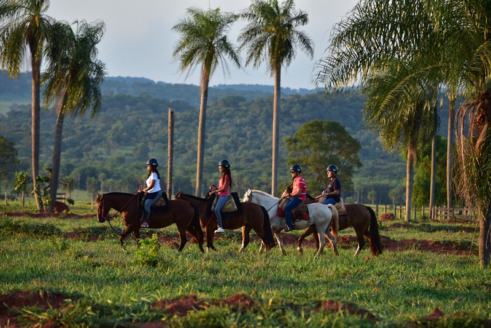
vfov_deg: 6.0
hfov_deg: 8.9
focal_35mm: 230
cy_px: 164
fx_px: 3138
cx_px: 246
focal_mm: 230
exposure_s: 1/100
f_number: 5.6
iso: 100
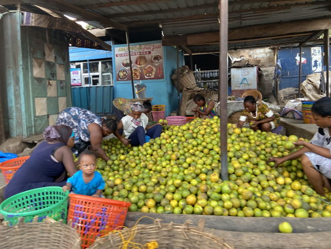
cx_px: 166
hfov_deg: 67.3
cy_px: 124
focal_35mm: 26
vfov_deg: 53.1
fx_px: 249
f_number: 1.8
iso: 125
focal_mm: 4.25
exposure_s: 1/60
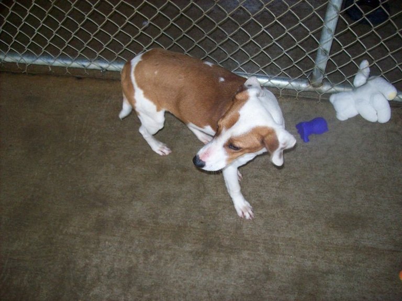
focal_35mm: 36
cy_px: 150
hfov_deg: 51.4
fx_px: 418
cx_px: 201
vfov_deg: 39.6
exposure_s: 1/64
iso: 200
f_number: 2.7
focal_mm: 6
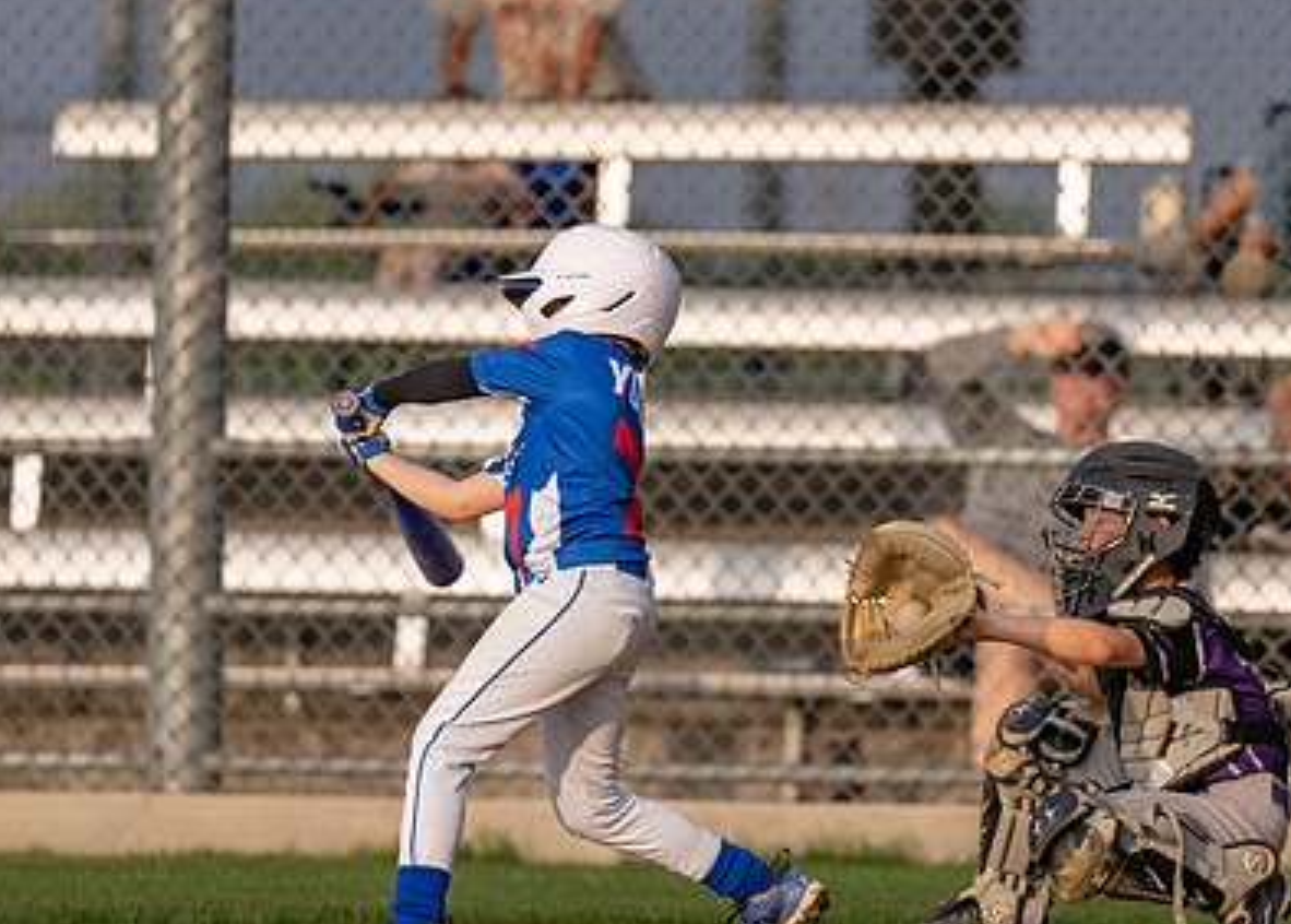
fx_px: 15814
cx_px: 714
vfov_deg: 3.3
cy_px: 501
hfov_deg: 4.7
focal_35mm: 431
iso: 320
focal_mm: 200
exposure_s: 1/3200
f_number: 2.8
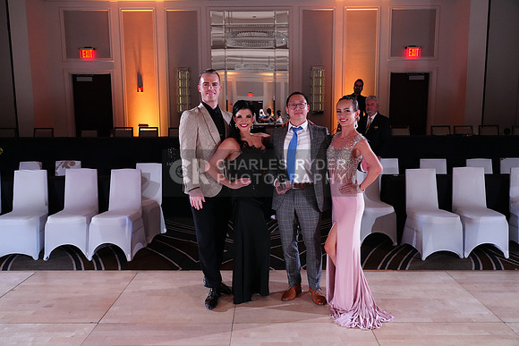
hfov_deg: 65.5
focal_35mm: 28
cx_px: 260
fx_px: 404
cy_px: 173
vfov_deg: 46.4
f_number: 4
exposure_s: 1/200
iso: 5000
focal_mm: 28
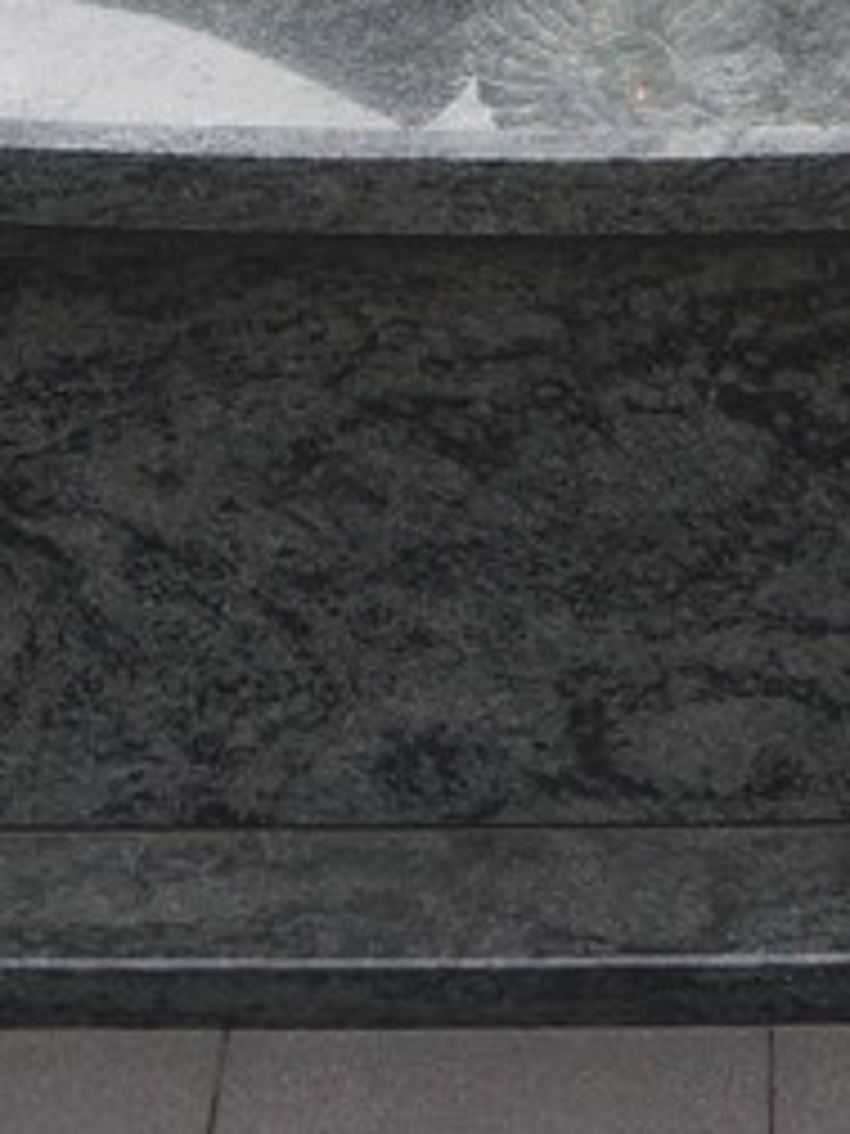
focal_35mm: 130
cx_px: 756
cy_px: -488
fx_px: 4266
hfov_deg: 11.3
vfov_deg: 14.3
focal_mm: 19
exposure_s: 1/160
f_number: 4
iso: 320
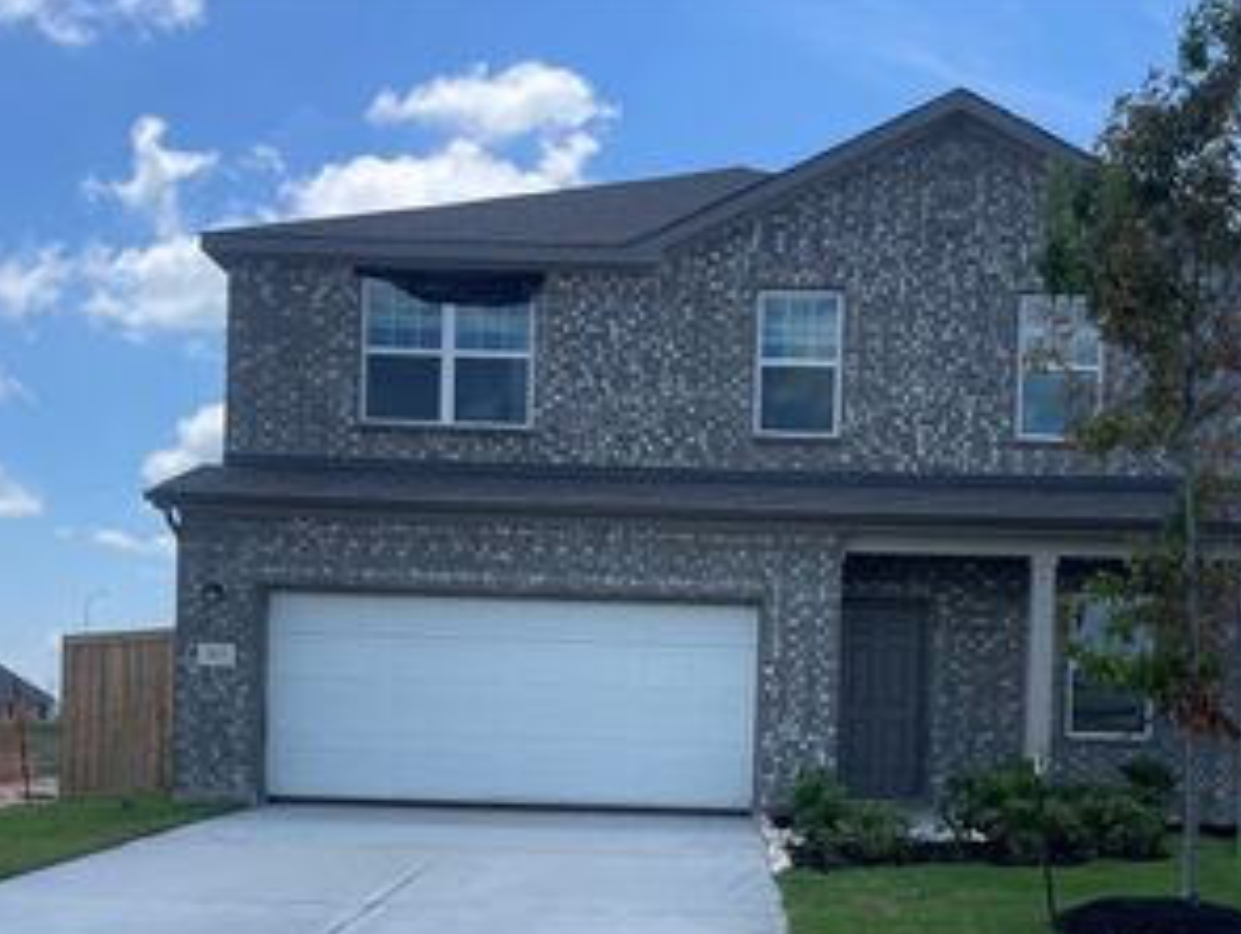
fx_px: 1579
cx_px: 703
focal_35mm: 44
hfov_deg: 42.8
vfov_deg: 31.9
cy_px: 768
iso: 32
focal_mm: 4.2
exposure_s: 1/3401
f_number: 1.6
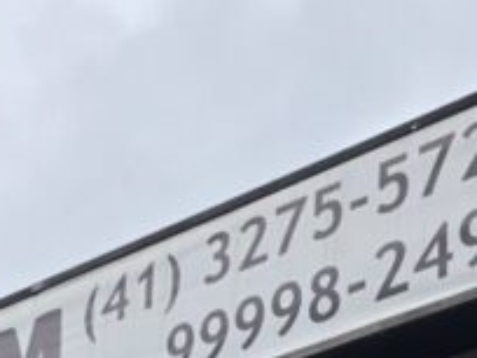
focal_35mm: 108
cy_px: 833
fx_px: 1488
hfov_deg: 17.9
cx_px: 47
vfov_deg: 11.5
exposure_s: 1/440
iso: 12
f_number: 1.7
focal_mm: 6.3
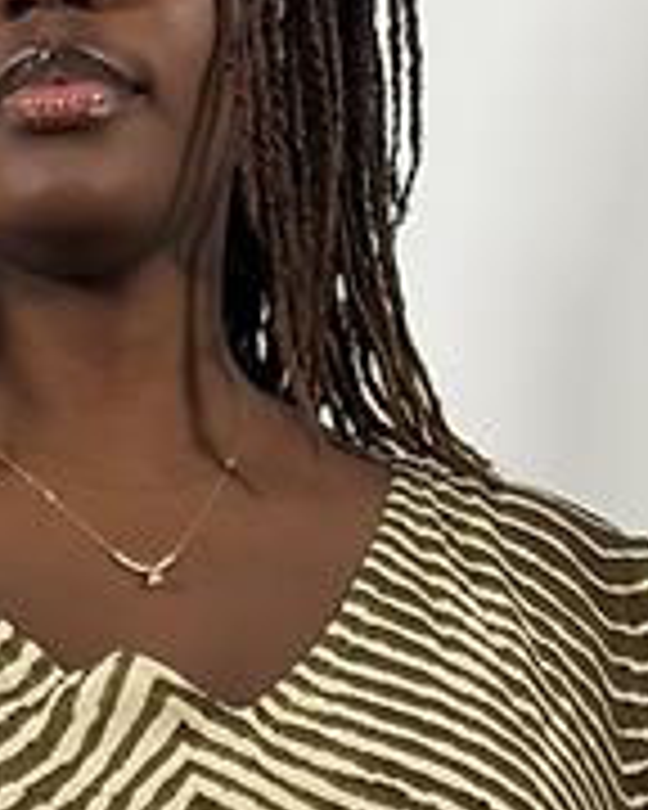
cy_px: 2146
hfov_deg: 4.9
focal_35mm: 313
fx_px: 7504
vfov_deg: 5.9
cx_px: 112
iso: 80
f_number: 1.78
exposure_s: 1/100
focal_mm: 6.76
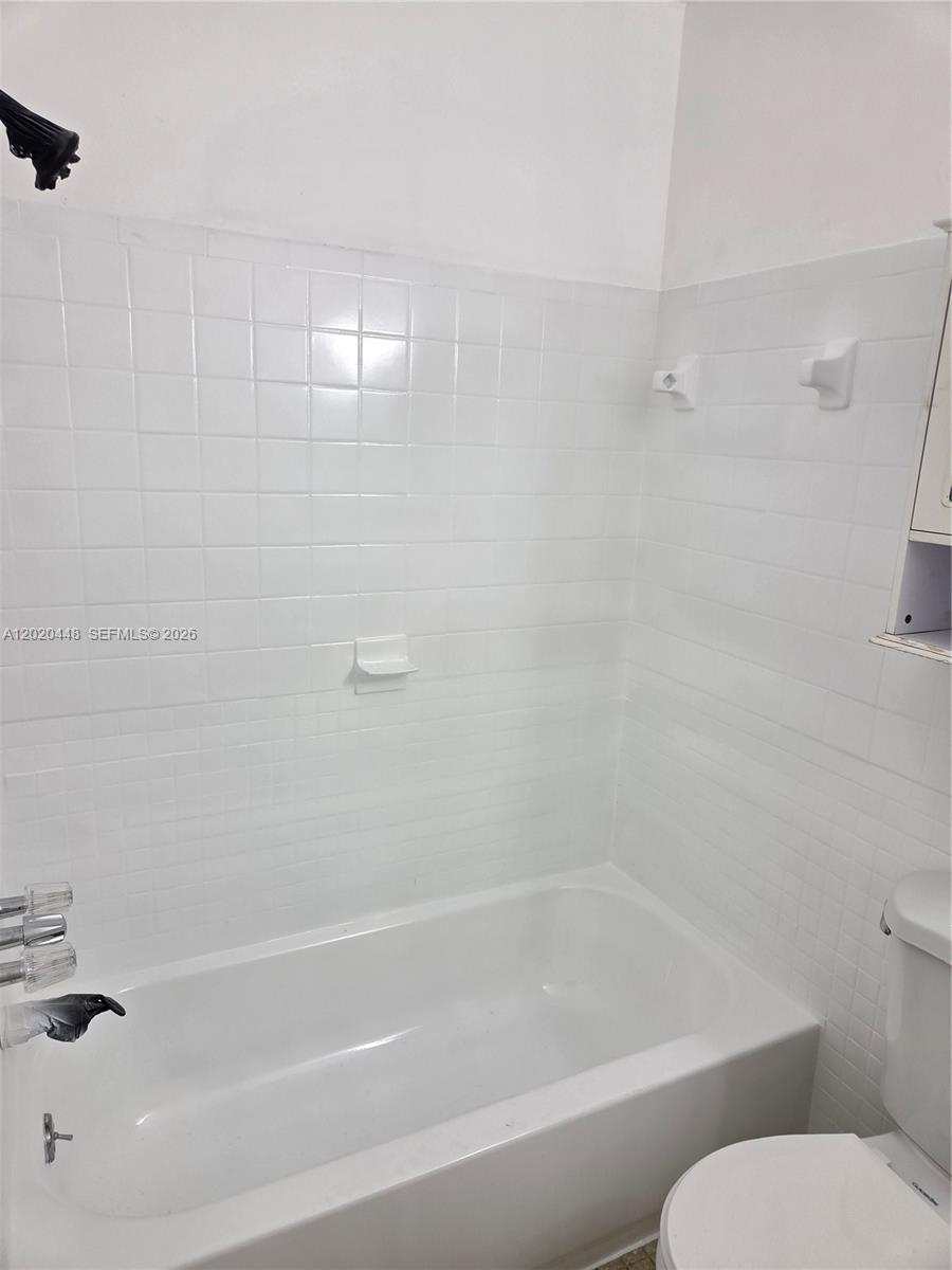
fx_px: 843
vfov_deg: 73.9
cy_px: 635
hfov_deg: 58.9
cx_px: 476
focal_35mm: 23
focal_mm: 5.4
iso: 64
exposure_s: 1/120
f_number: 1.8
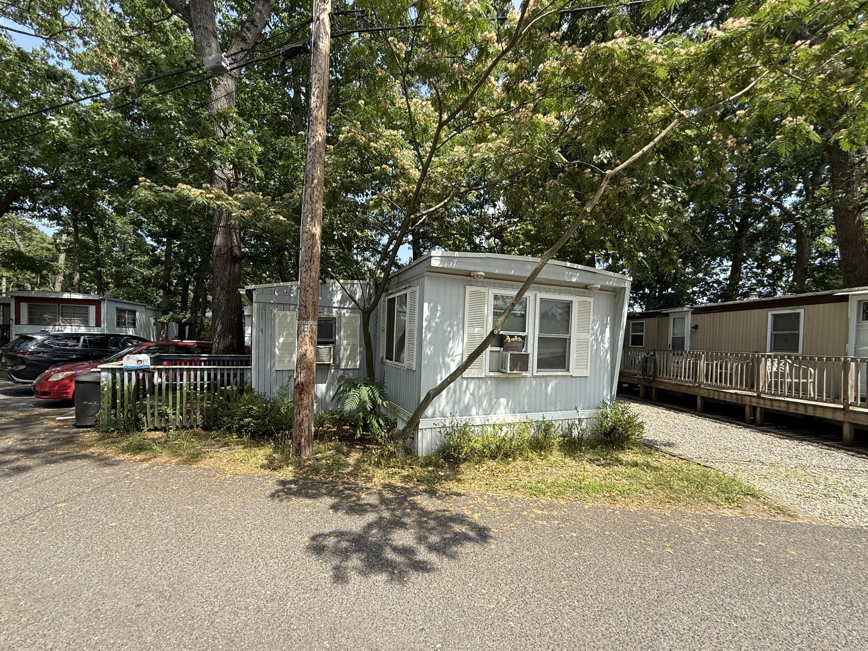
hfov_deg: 98.2
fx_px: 376
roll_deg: -3.3
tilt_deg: +2.4
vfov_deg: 81.7
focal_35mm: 15
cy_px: 343
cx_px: 427
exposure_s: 1/789
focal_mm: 2.22
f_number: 2.2
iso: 50
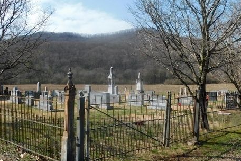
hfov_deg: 46.4
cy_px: 54
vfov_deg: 31.6
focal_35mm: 42
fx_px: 281
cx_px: 122
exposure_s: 1/1250
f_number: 3
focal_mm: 4
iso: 125
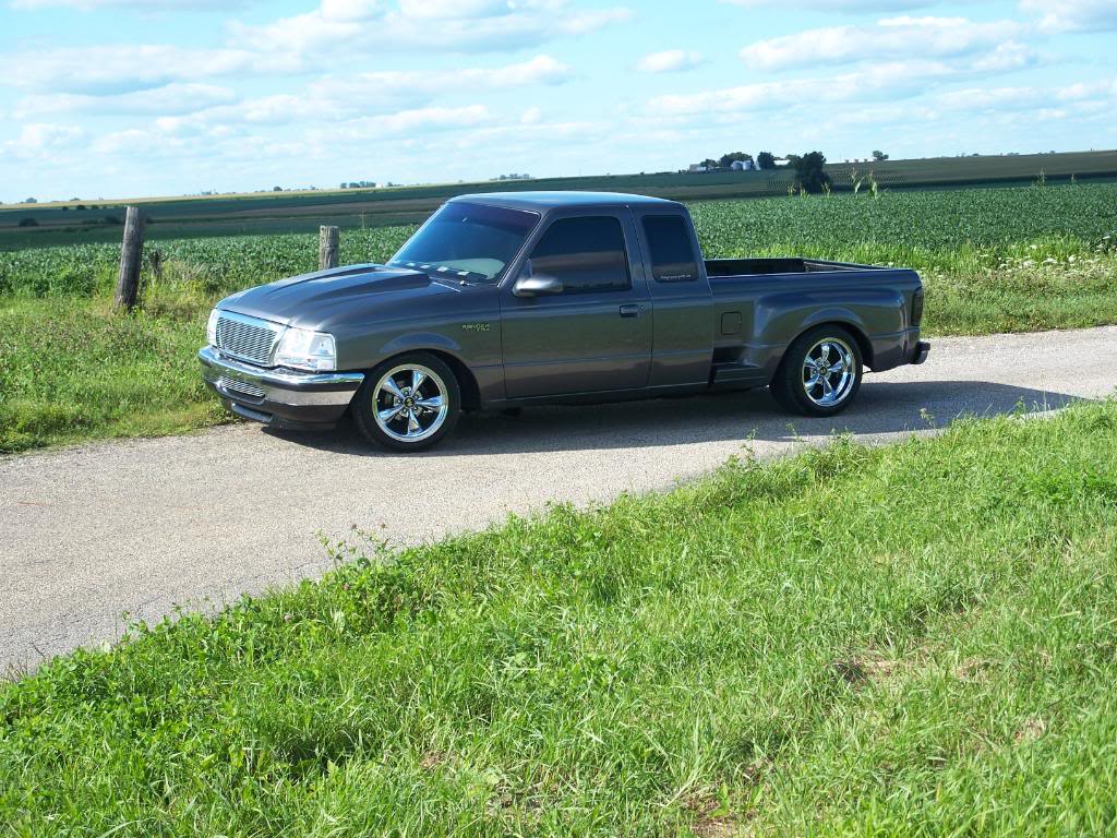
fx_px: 2259
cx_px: 558
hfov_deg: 27.8
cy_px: 419
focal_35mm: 70
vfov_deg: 21.0
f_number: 3.2
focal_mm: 14.7
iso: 64
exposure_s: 1/500
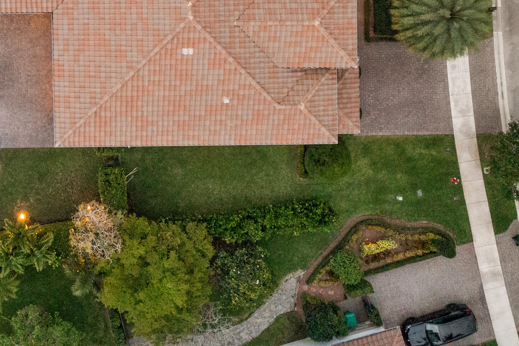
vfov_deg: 22.4
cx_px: 51
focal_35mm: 58
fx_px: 836
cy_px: -11
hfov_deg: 32.7
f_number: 2.8
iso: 1600
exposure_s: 1/40
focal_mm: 10.26
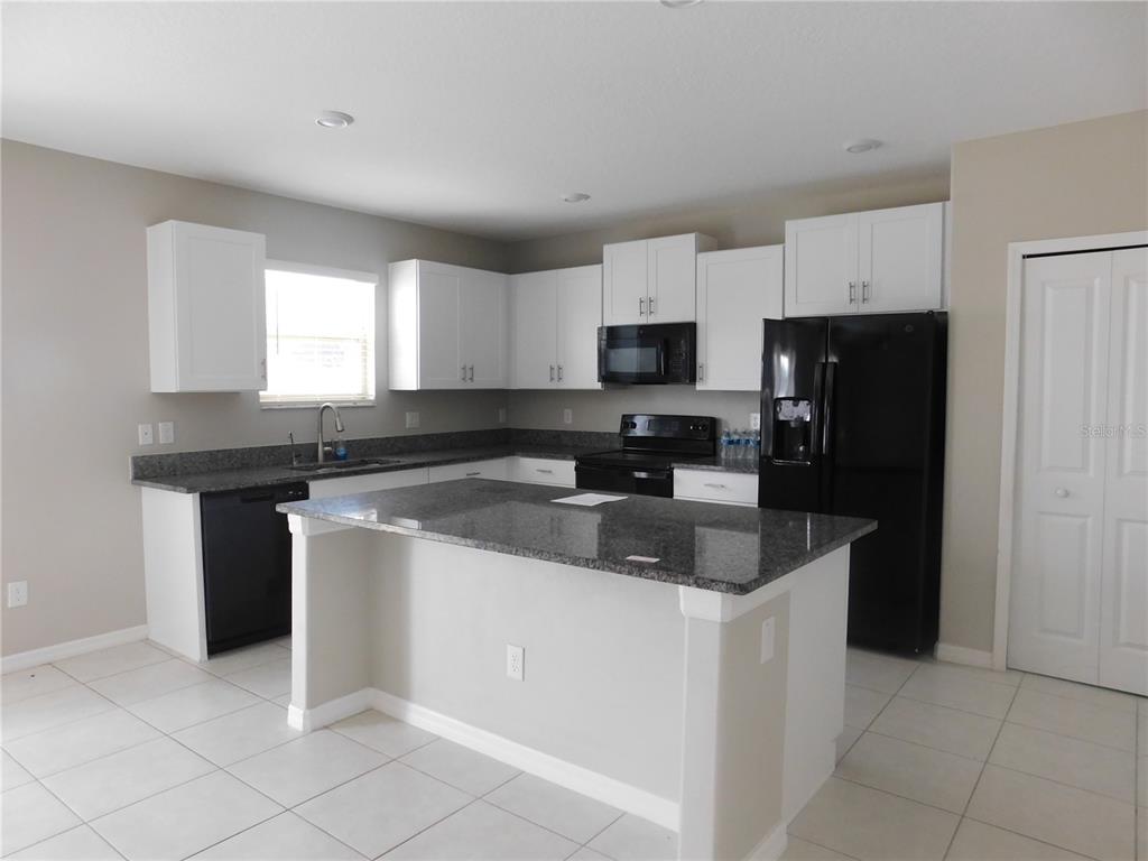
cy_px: 430
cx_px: 574
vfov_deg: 58.9
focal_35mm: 23
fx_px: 763
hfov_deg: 73.9
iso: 250
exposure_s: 1/30
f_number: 3
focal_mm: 4
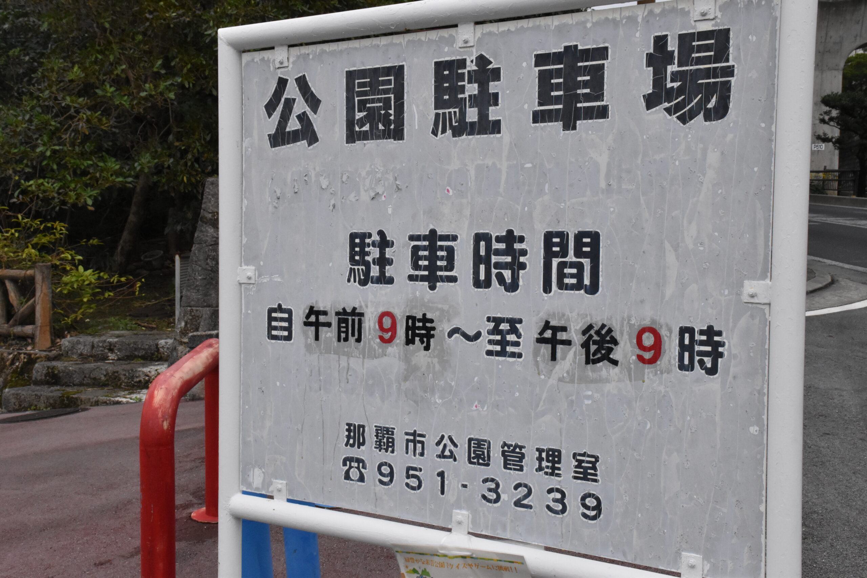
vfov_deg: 29.9
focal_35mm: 45
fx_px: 1084
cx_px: 434
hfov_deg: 43.6
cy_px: 289
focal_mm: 30
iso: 2500
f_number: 16
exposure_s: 1/1000
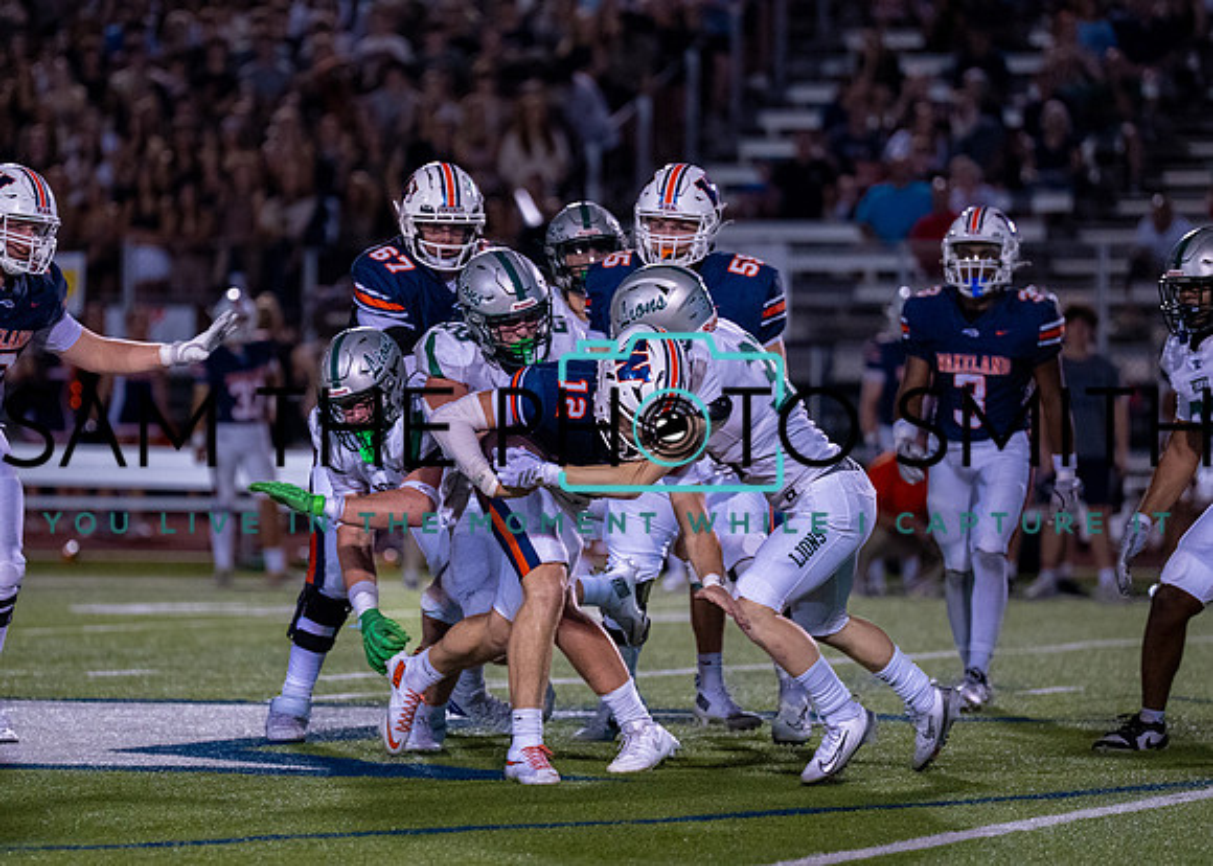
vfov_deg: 5.3
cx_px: 500
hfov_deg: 7.5
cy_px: 433
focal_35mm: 270
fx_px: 9313
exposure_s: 1/1000
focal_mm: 191
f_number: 2.8
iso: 3200
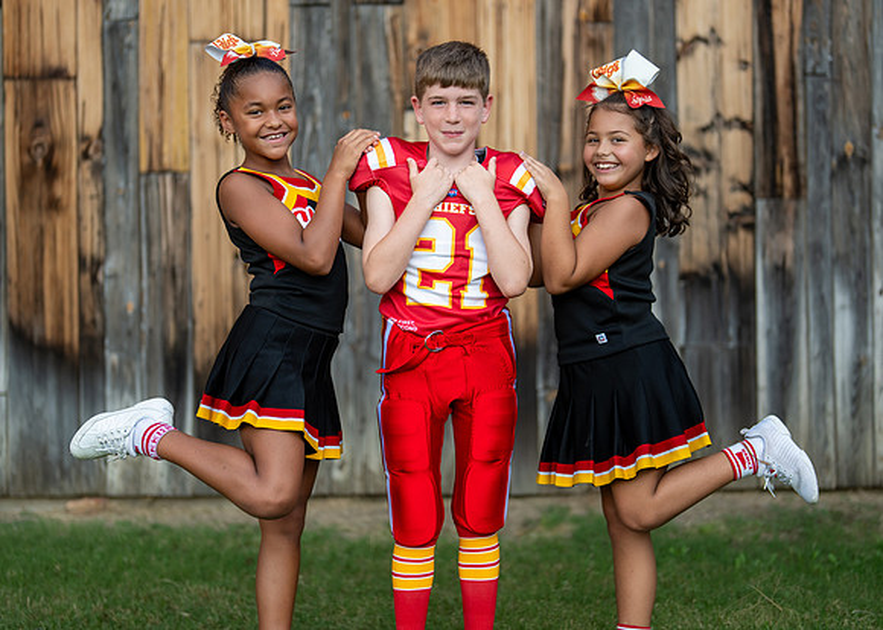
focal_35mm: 65
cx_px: 450
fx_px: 1640
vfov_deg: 21.7
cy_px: 303
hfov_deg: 30.1
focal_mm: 50
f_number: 1.2
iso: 125
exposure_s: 1/2500
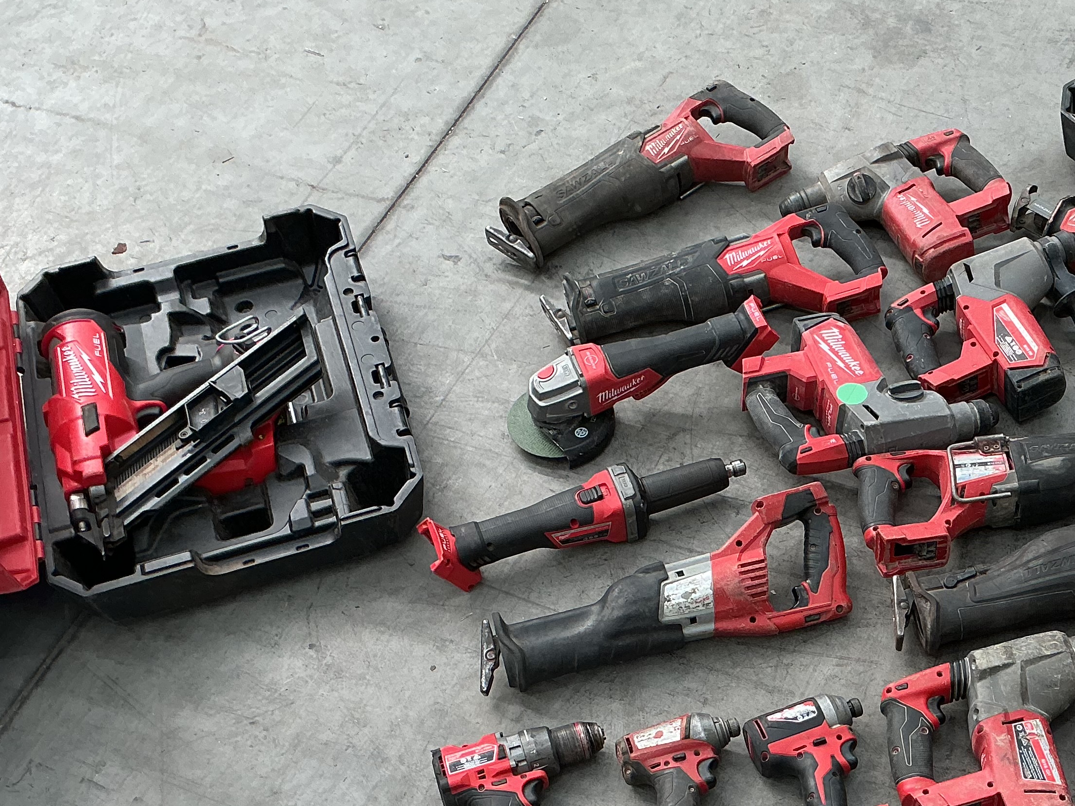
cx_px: 803
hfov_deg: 35.4
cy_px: 521
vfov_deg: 27.4
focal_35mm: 53
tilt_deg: -52.8
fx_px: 1646
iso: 50
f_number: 1.8
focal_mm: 3
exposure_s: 1/120
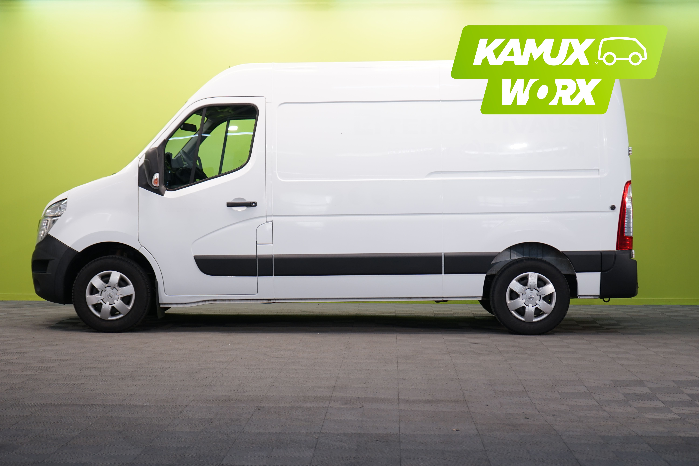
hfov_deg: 31.9
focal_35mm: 63
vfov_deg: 21.6
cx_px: 350
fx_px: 1223
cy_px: 233
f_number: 5.6
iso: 400
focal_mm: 63
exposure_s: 1/30
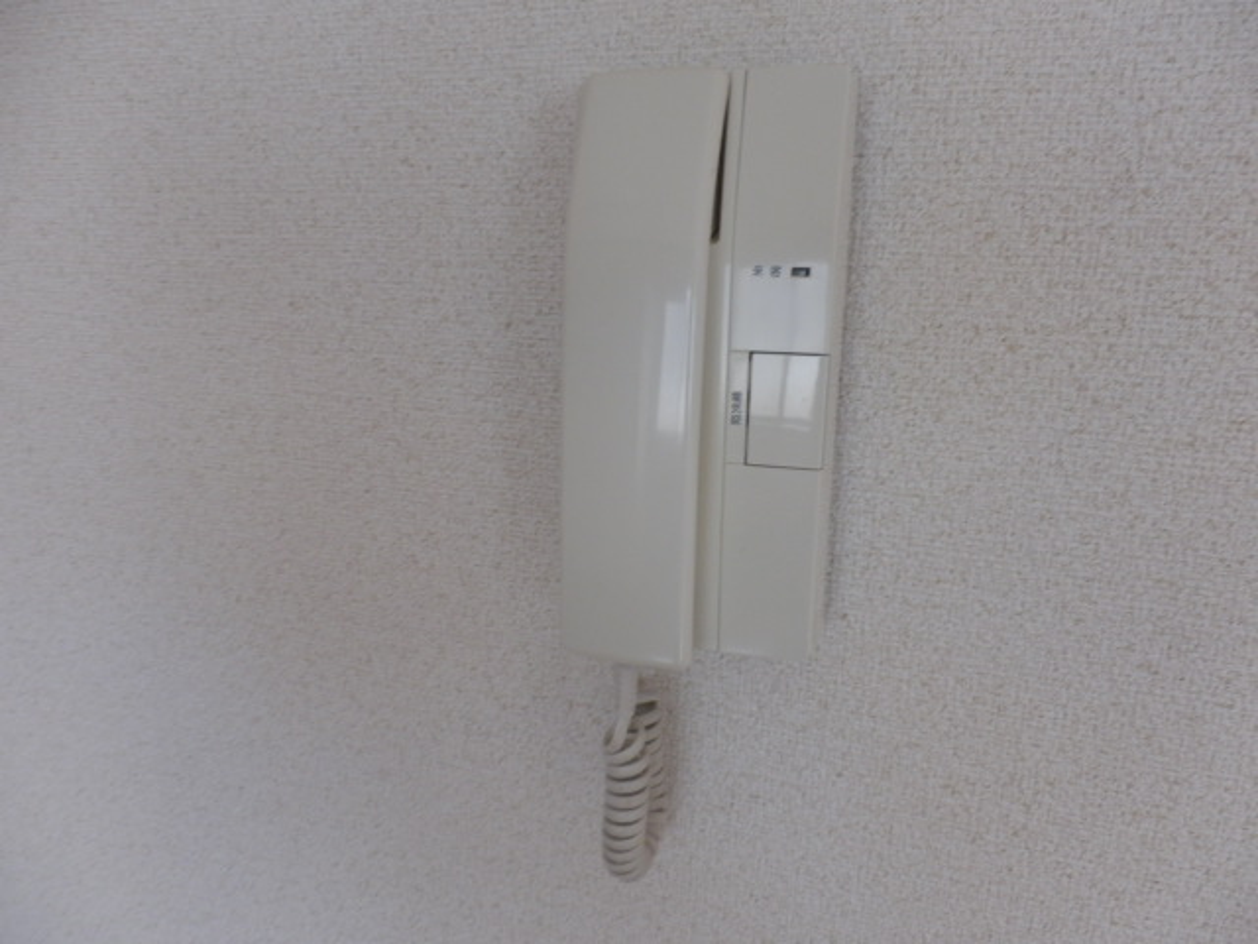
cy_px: 472
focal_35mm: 24
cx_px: 629
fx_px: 872
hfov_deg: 71.6
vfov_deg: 56.8
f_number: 3
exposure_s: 1/30
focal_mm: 4.2
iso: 160
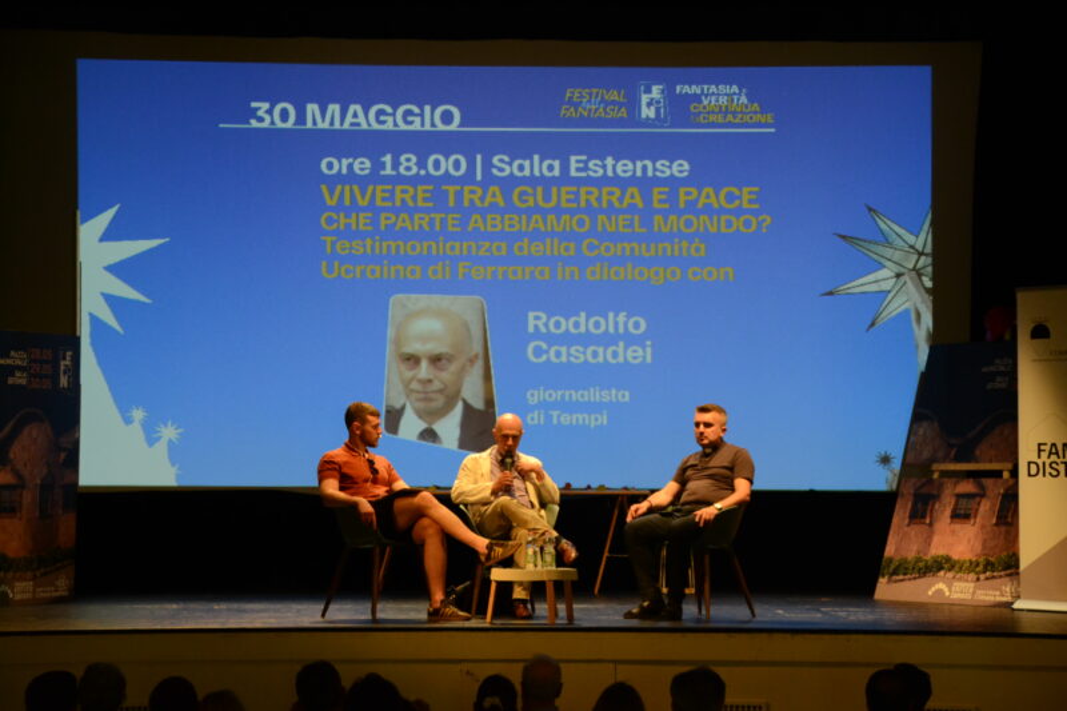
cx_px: 534
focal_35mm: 93
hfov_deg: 21.9
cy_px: 356
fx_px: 2756
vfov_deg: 14.7
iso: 1600
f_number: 5.6
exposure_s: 1/13
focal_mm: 62
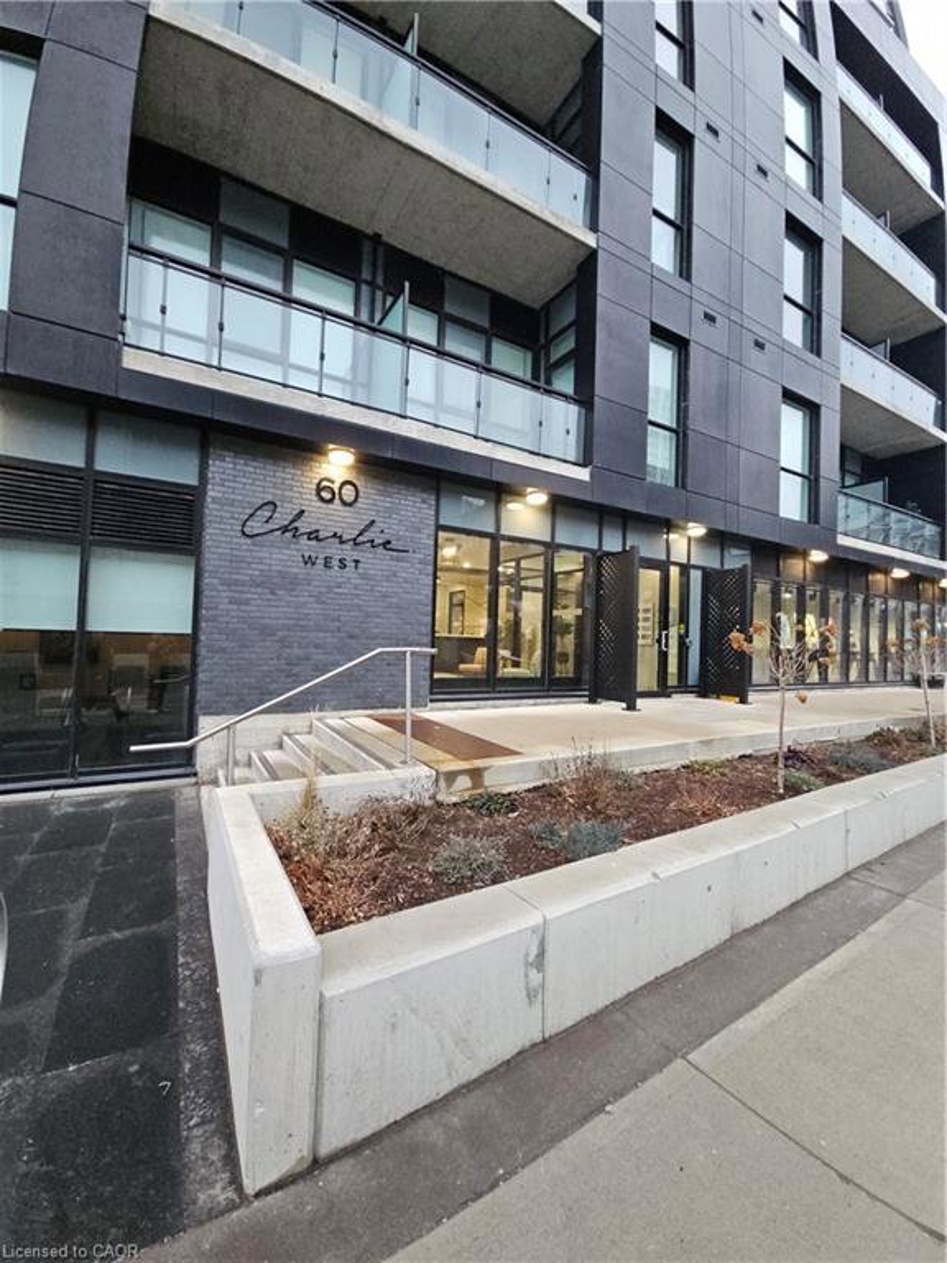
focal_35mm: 13
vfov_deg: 106.2
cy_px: 632
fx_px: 474
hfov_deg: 89.9
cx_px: 474
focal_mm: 2.2
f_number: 2.2
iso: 320
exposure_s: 1/60
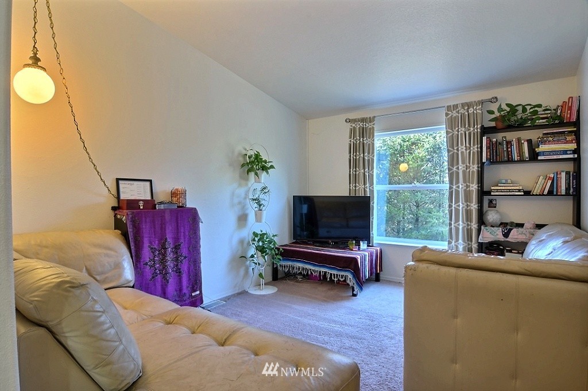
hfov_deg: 90.0
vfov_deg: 67.3
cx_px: 294
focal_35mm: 18
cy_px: 196
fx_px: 294
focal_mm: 12
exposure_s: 1/2
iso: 400
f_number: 9
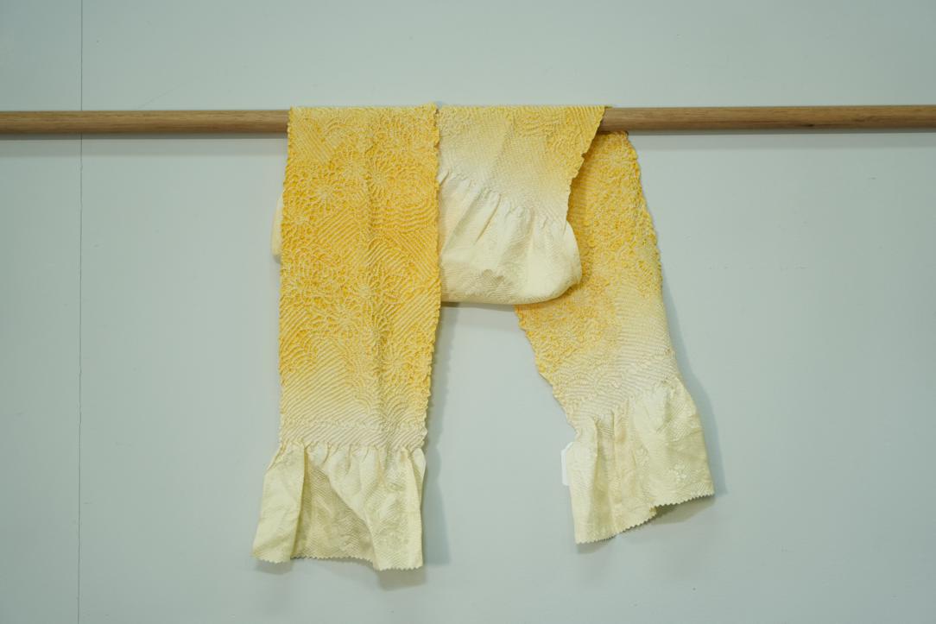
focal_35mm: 100
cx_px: 468
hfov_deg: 20.4
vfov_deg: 13.7
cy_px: 312
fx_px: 2600
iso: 640
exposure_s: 1/100
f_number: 4
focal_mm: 100
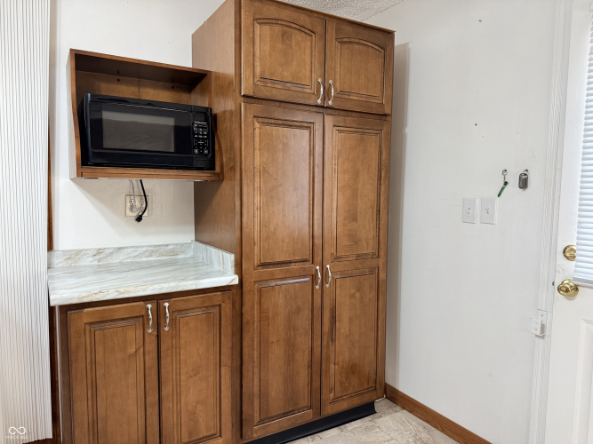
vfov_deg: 56.8
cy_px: 222
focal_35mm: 24
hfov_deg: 71.6
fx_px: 411
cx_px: 296
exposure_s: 1/60
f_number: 1.78
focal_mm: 6.76
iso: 250
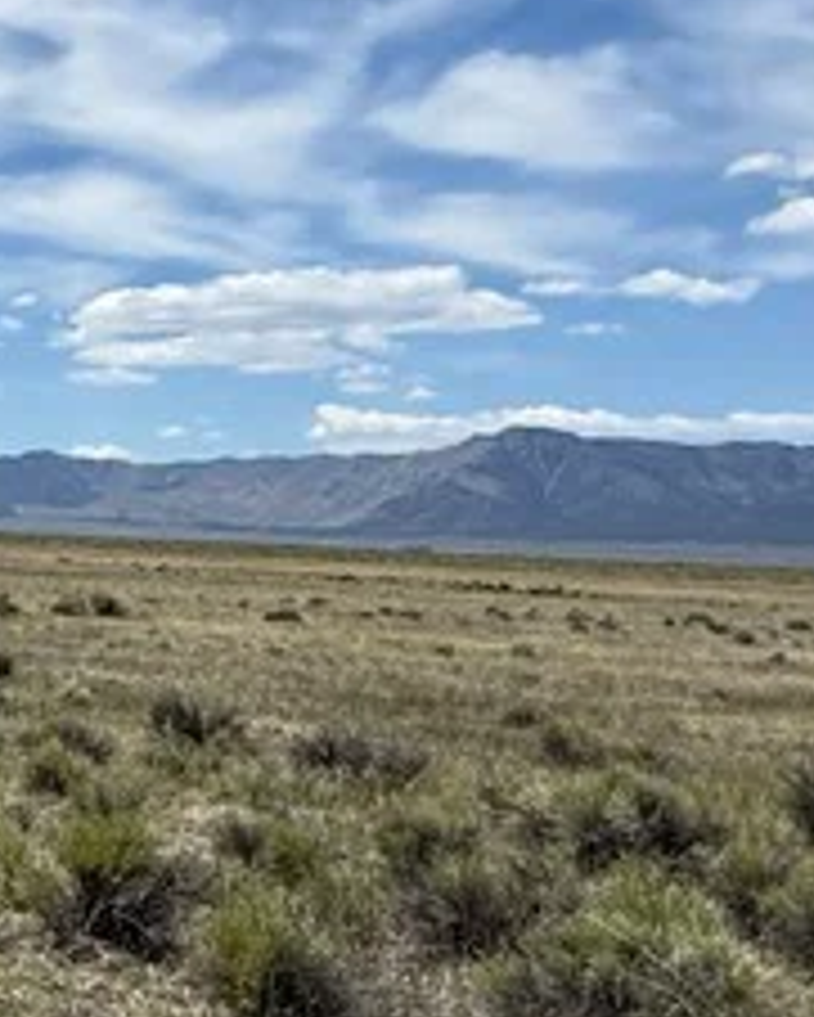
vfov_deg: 30.4
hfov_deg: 18.5
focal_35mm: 62
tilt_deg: +2.3
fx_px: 1866
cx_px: -697
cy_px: 432
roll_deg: -3.0
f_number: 2.2
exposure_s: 1/5155
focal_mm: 2.22
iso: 50
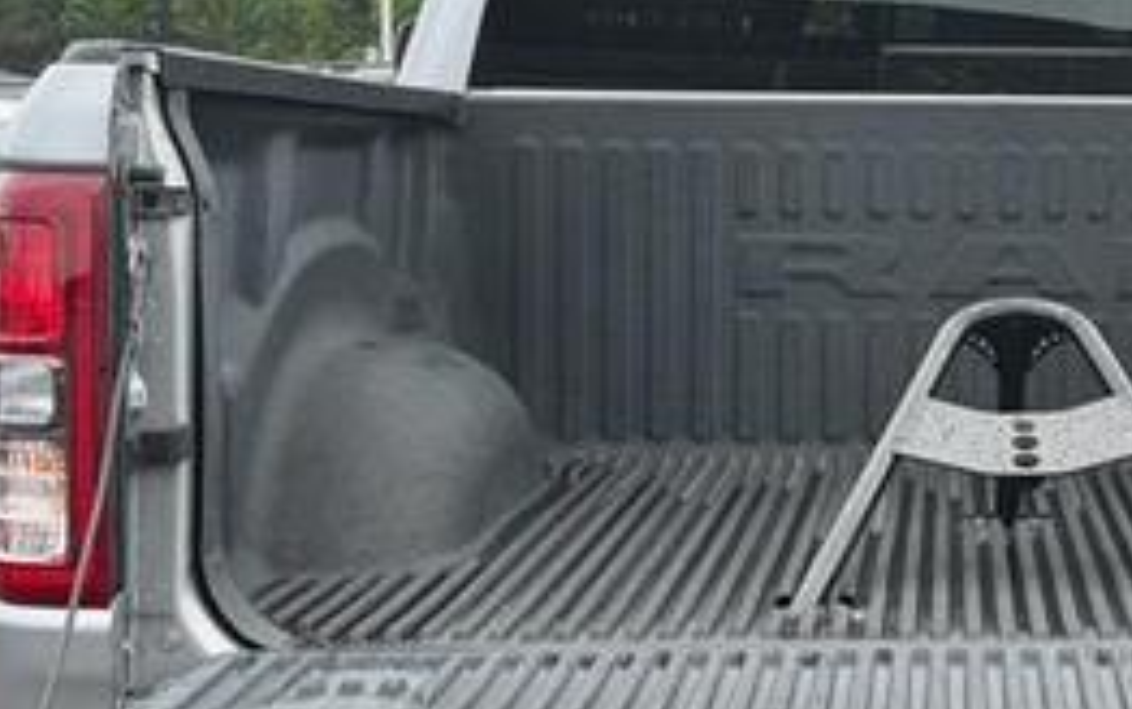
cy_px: 255
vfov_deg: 13.3
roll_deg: +0.7
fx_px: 3025
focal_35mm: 98
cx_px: 1050
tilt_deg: -4.0
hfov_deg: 20.7
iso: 64
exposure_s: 1/2146
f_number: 1.78
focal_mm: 6.76
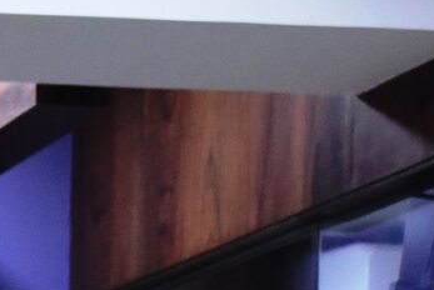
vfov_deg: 5.0
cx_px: -750
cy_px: 922
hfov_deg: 7.3
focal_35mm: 258
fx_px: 3113
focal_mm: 35
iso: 2500
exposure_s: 1/100
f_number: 9
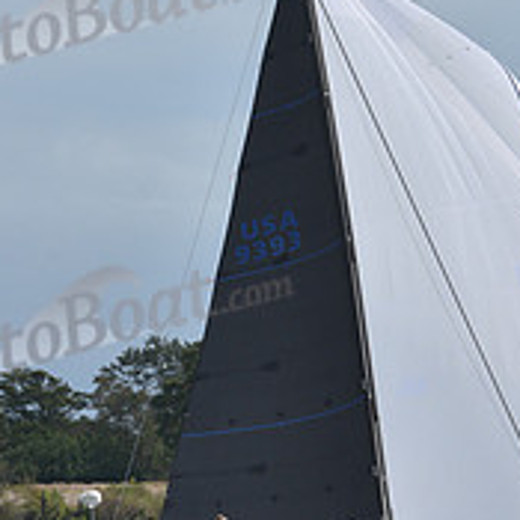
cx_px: 447
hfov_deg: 4.4
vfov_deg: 4.4
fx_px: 6696
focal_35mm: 394
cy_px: 134
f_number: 10
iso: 320
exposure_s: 1/1000
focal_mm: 140
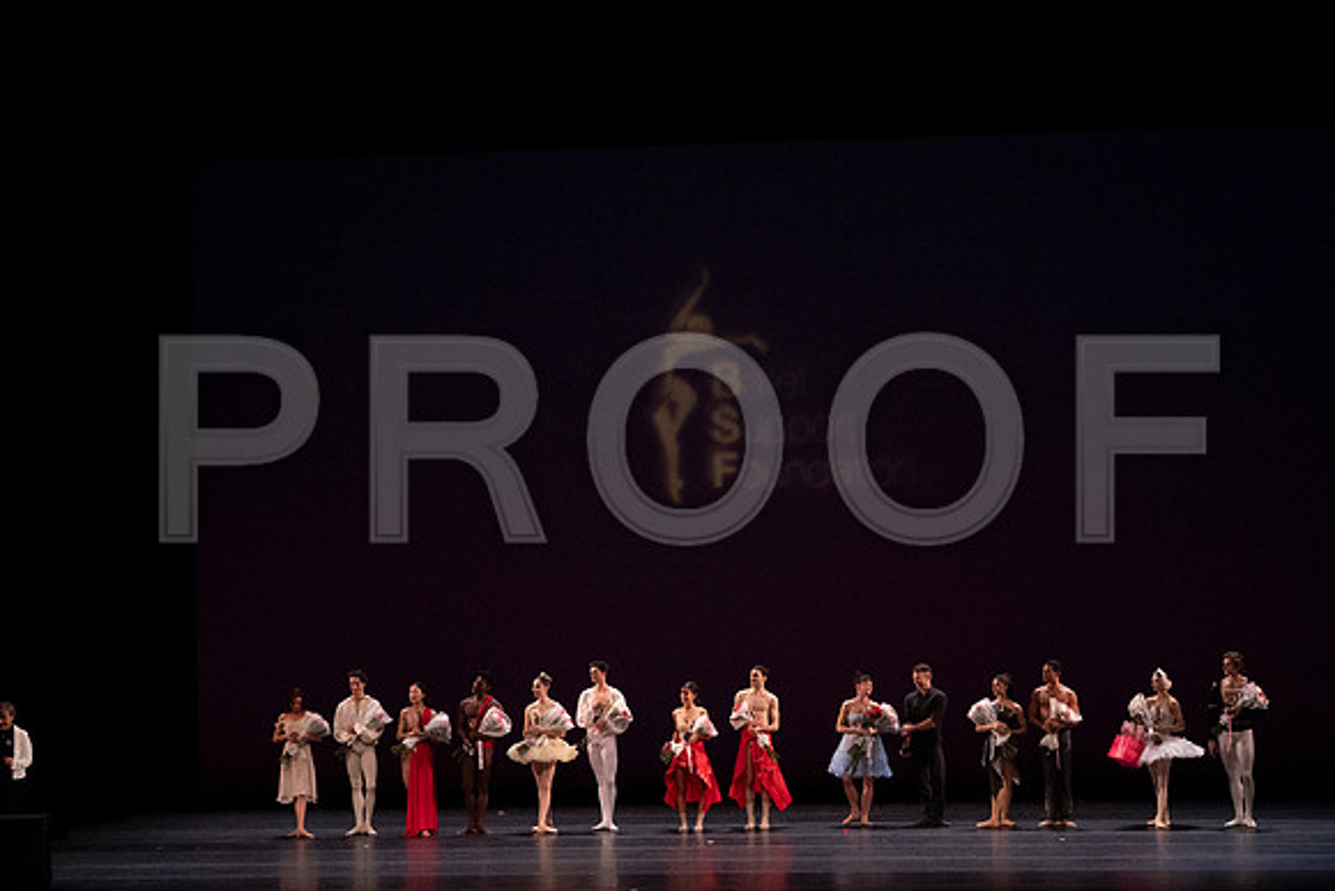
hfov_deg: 20.4
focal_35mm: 100
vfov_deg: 13.7
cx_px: 668
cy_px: 446
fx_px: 3709
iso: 12800
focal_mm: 100
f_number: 13
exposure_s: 1/320
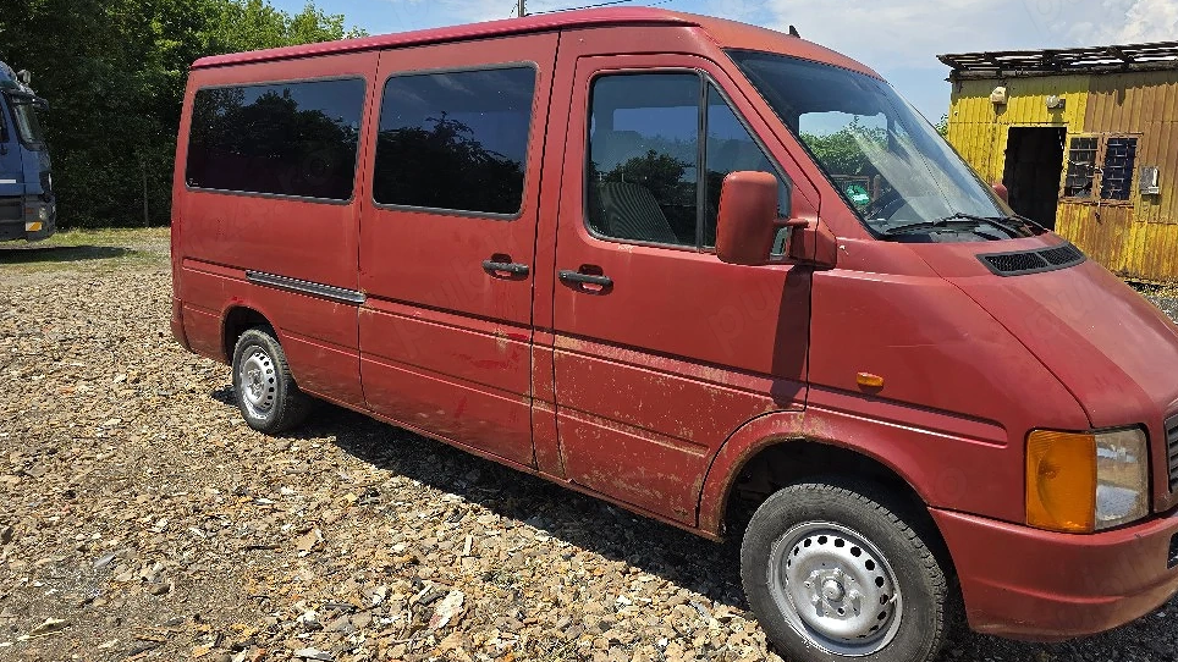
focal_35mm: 26
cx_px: 601
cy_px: 255
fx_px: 812
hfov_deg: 71.9
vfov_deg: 44.1
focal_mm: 6.3
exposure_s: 1/10000
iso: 80
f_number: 1.7
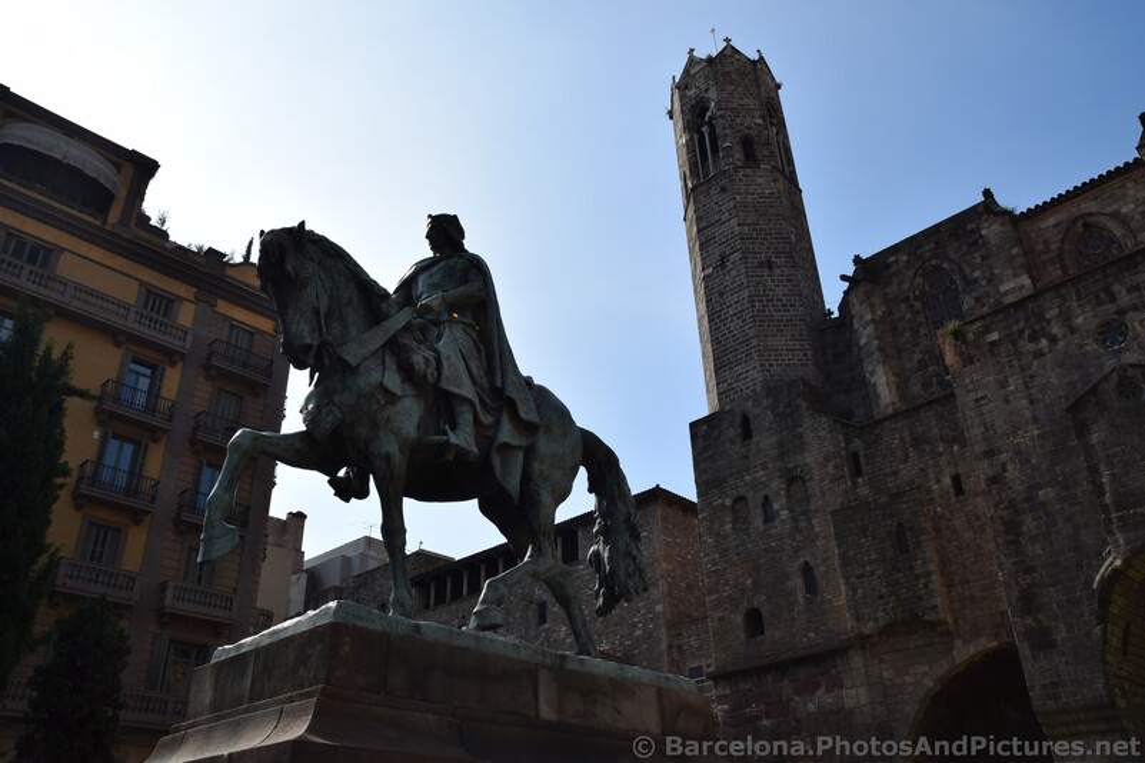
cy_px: 382
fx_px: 859
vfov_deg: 47.9
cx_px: 572
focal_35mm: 27
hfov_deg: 67.4
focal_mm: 18
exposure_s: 1/500
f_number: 11
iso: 200
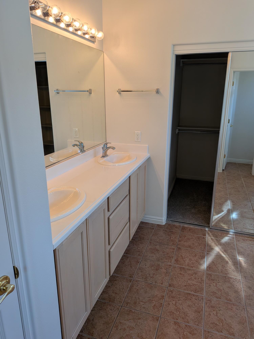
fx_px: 235
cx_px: 127
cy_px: 170
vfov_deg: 71.6
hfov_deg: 56.8
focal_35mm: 24
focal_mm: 4.53
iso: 53
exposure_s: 1/120
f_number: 1.7
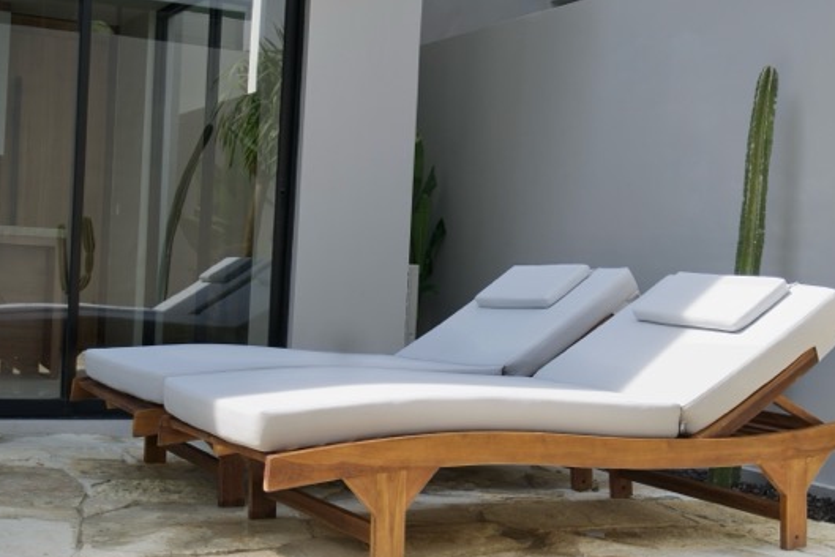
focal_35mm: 53
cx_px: 440
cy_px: 324
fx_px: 1220
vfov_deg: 25.7
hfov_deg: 37.8
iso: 100
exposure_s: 1/320
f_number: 5
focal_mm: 29
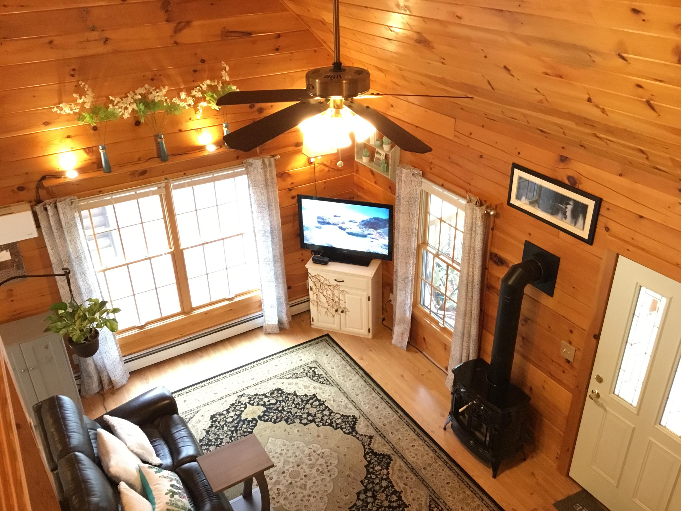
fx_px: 610
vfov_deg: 45.4
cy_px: 256
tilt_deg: -29.5
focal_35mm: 31
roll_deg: +0.4
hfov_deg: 58.4
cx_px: 340
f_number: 2.4
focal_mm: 3.3
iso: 200
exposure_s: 1/15
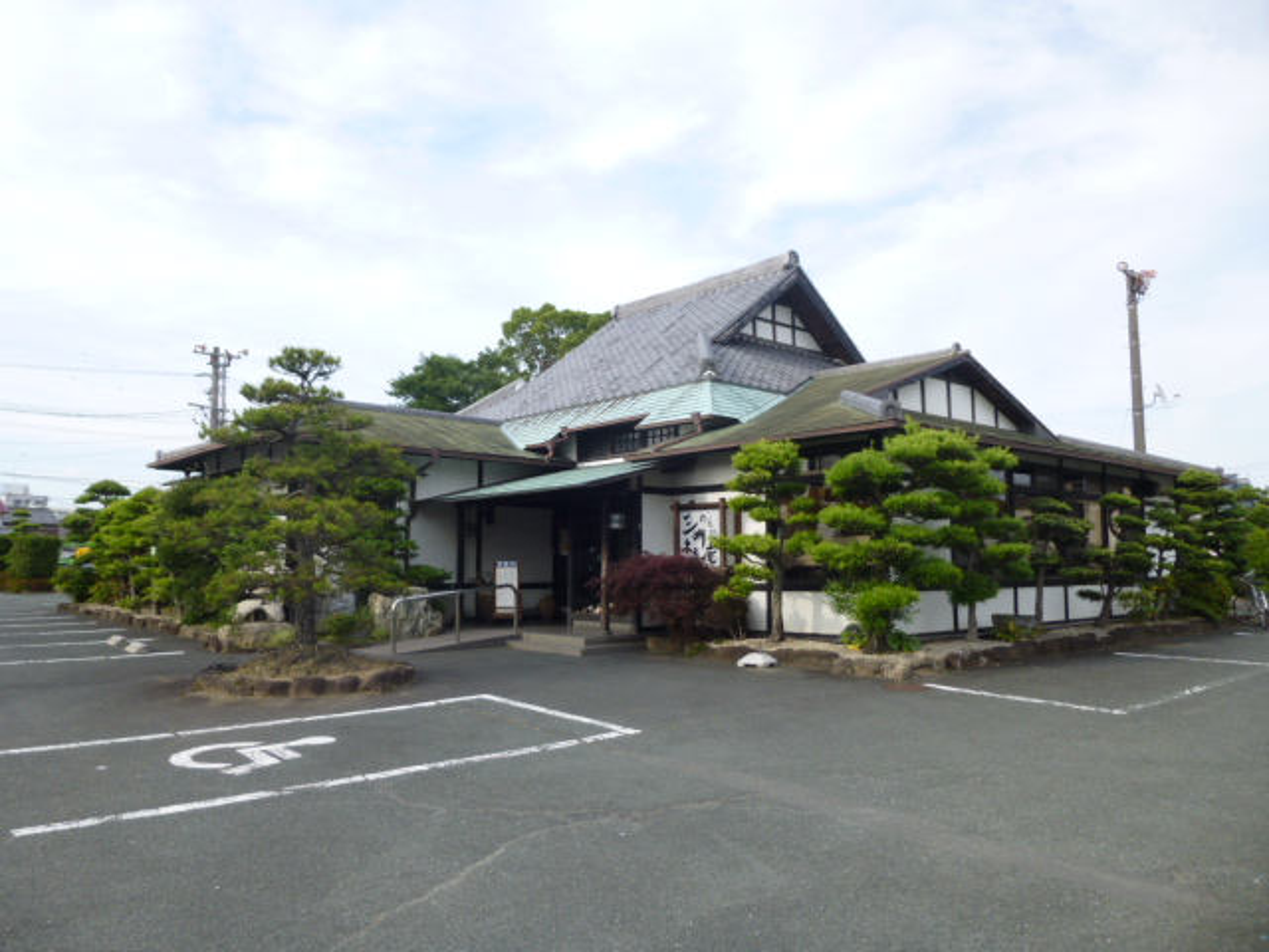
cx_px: 634
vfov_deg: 54.9
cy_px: 476
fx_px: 916
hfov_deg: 69.4
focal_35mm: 25
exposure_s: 1/640
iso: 100
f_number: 3.1
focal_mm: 4.5
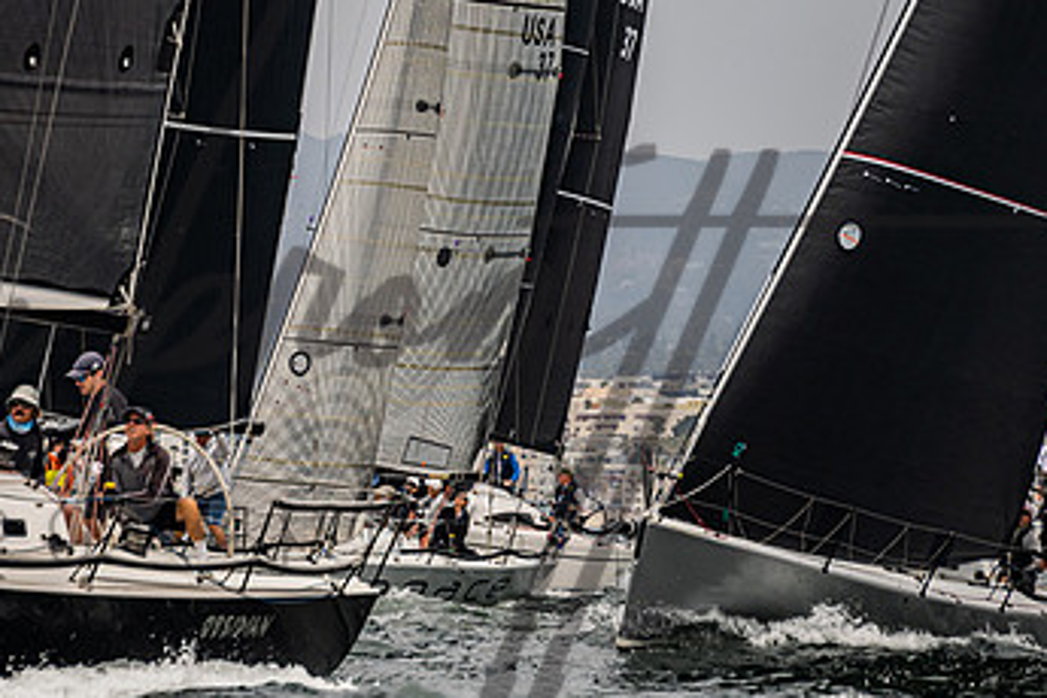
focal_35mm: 358
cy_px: 291
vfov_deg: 3.8
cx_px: 311
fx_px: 10411
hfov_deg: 5.8
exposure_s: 1/1250
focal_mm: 200
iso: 250
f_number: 6.3
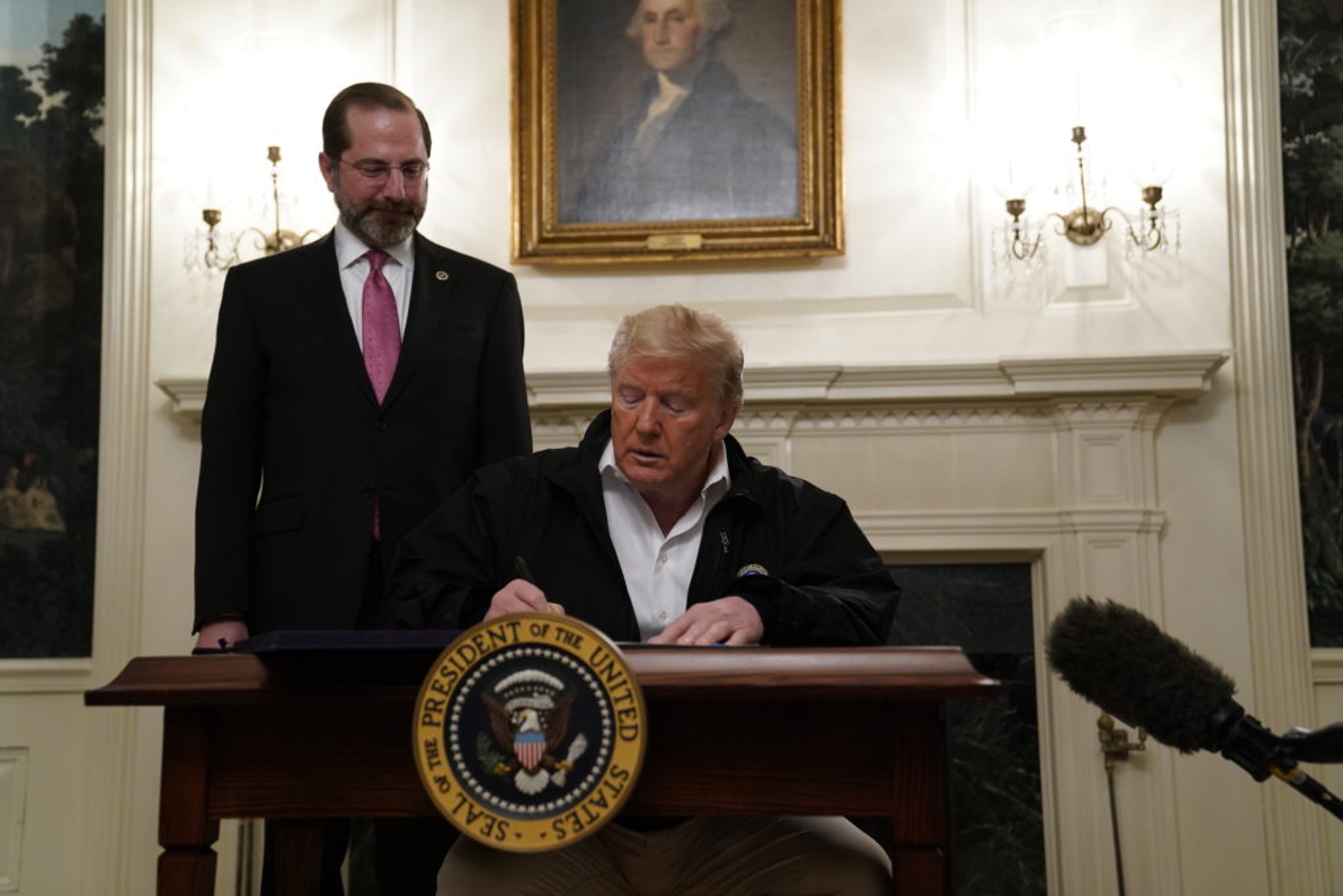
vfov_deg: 27.5
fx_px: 1828
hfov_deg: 40.3
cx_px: 672
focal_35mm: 49
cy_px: 448
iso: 3200
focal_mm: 49
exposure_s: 1/100
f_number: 2.8
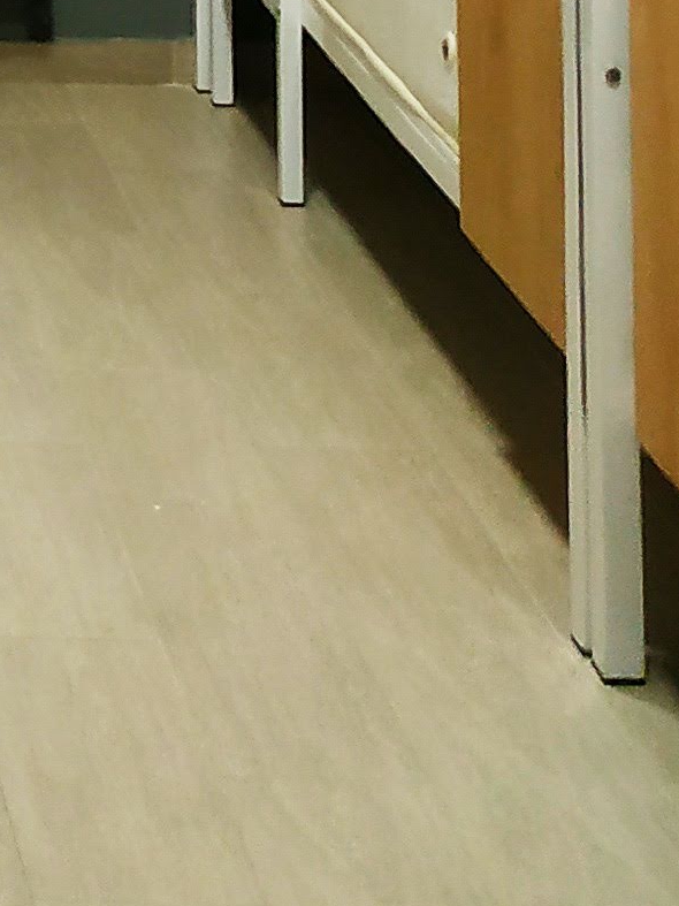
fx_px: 3192
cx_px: -689
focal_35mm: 122
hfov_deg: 11.0
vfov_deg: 13.4
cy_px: -1003
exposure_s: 1/24
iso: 320
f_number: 1.9
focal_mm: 3.94
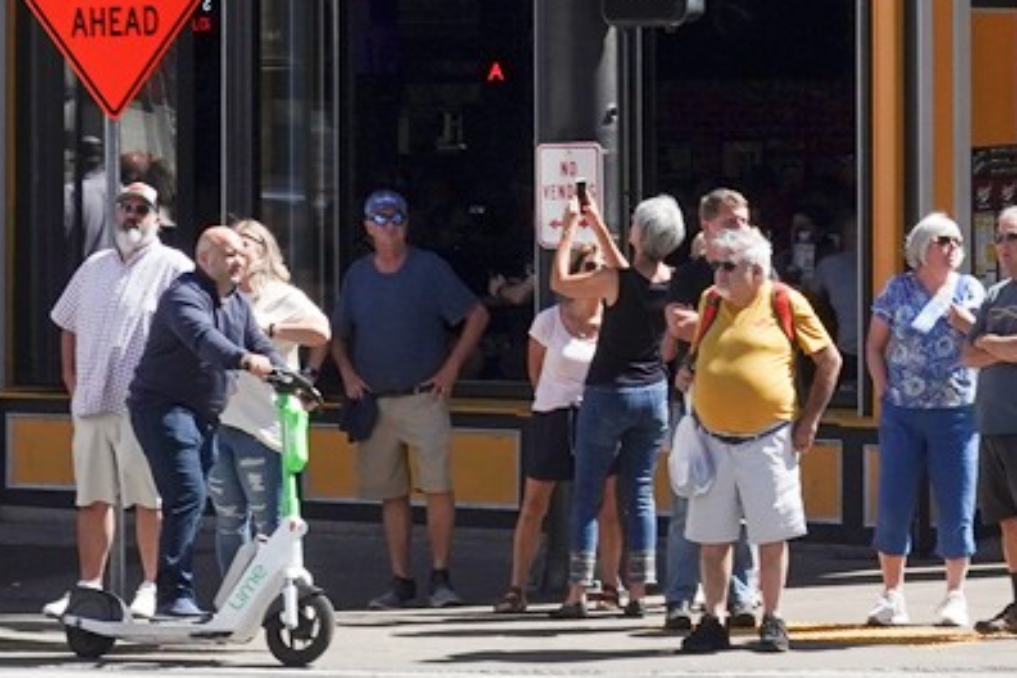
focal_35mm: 217
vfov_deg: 6.2
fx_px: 6130
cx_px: 1009
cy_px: -624
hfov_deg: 9.4
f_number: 13
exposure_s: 1/100
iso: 400
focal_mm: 43
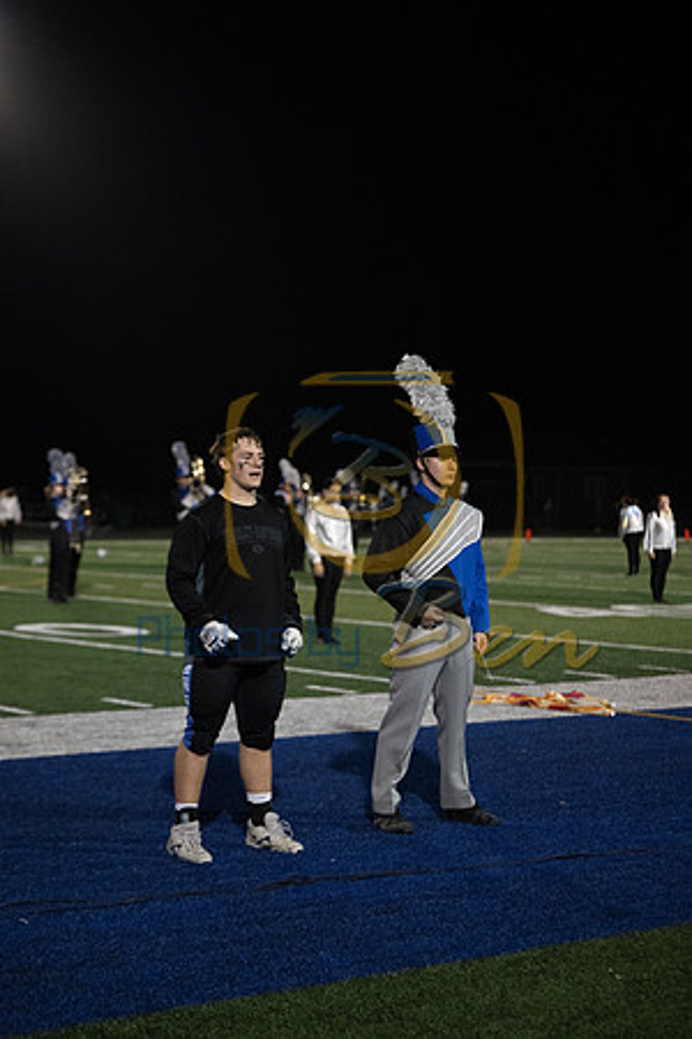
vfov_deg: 28.8
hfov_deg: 19.5
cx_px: 346
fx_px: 2018
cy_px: 520
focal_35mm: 70
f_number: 2.8
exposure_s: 1/1250
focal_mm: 70
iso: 5000
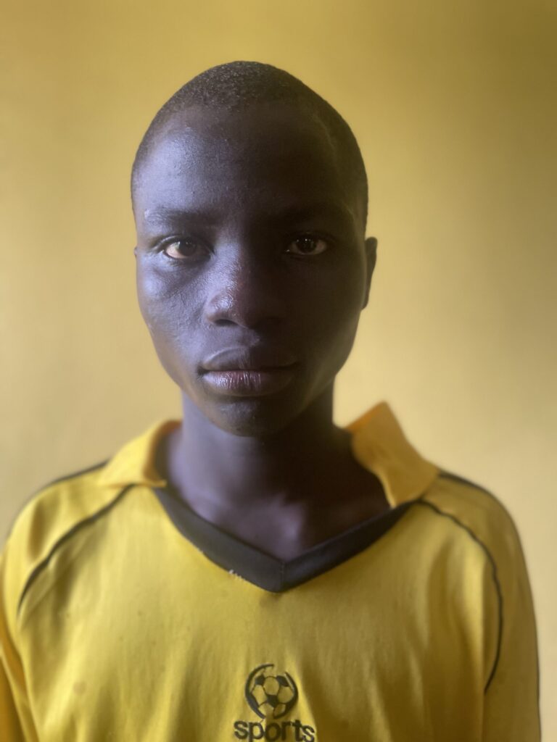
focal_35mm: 26
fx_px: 558
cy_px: 371
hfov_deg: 53.1
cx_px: 278
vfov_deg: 67.3
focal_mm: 4.2
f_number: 1.6
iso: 320
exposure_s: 1/60
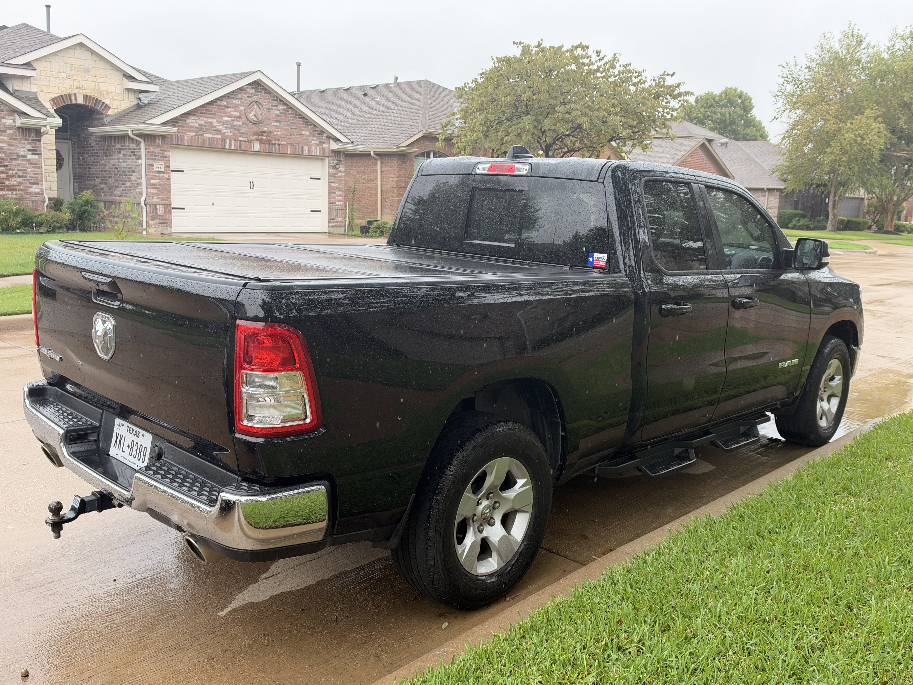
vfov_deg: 45.4
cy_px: 342
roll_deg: -1.2
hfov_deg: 58.4
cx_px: 456
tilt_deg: -9.6
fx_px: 818
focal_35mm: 31
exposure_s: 1/215
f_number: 1.8
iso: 64
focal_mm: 6.93
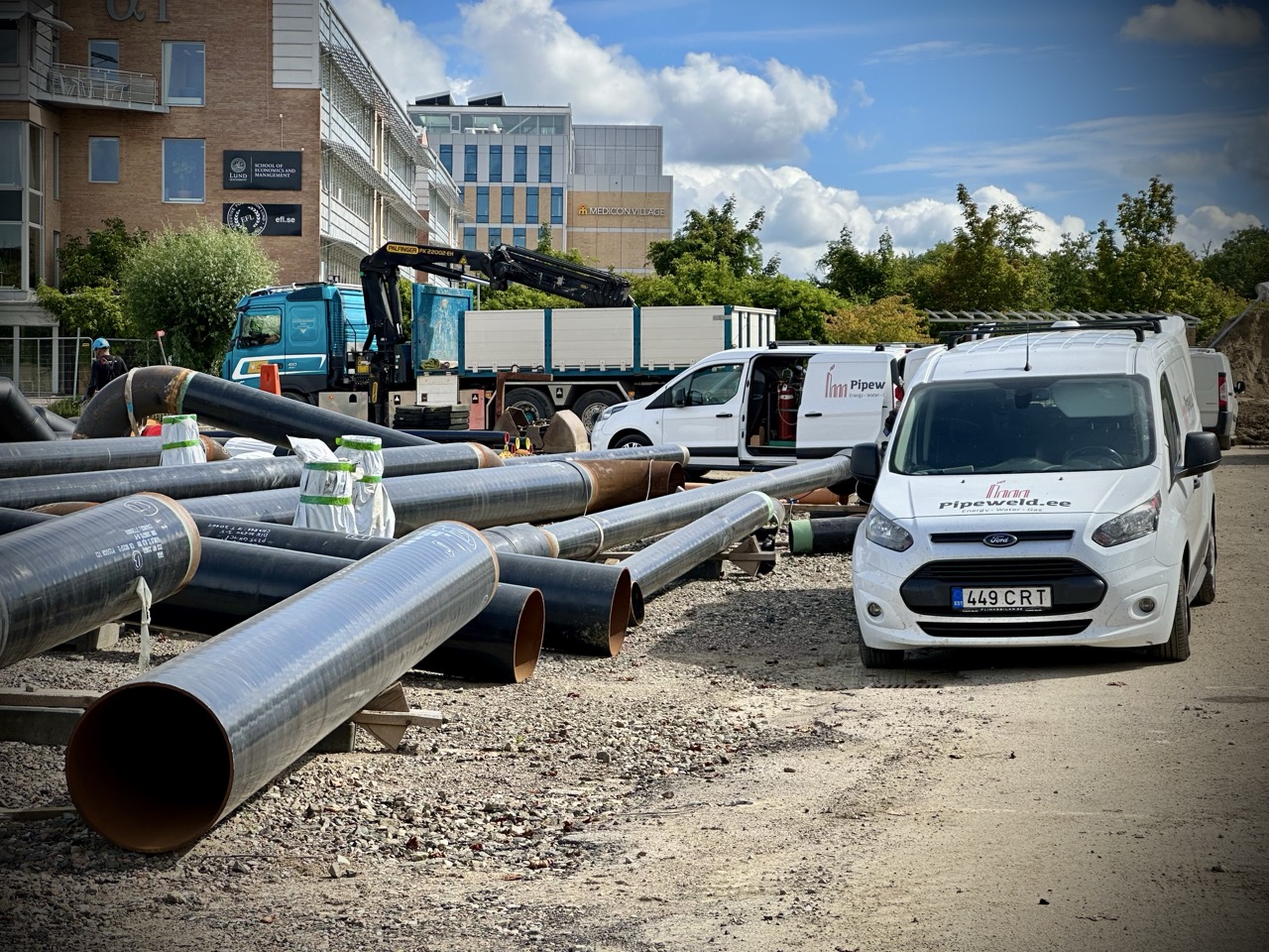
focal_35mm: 77
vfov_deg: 19.1
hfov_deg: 25.3
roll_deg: -0.7
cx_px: 634
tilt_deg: -1.9
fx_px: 2823
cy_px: 476
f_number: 2.8
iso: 32
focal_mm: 9
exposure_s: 1/821
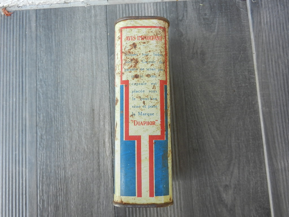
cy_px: 108
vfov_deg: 42.9
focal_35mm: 33
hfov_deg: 55.4
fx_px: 276
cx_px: 144
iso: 160
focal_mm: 5.9
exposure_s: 1/100
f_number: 3.8
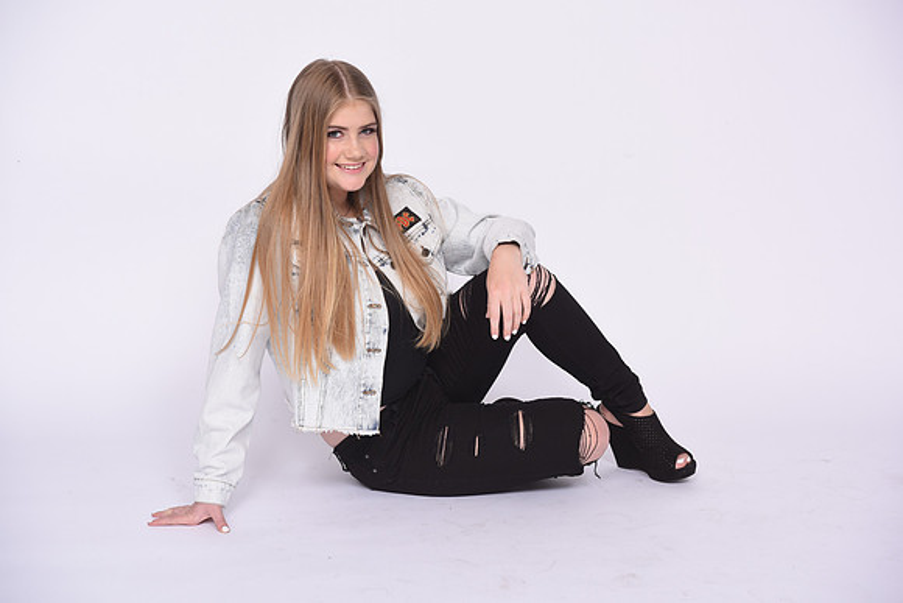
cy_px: 302
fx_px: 1380
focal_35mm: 55
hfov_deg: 36.2
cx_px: 452
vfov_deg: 24.6
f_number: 9
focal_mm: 55
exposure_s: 1/125
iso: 160
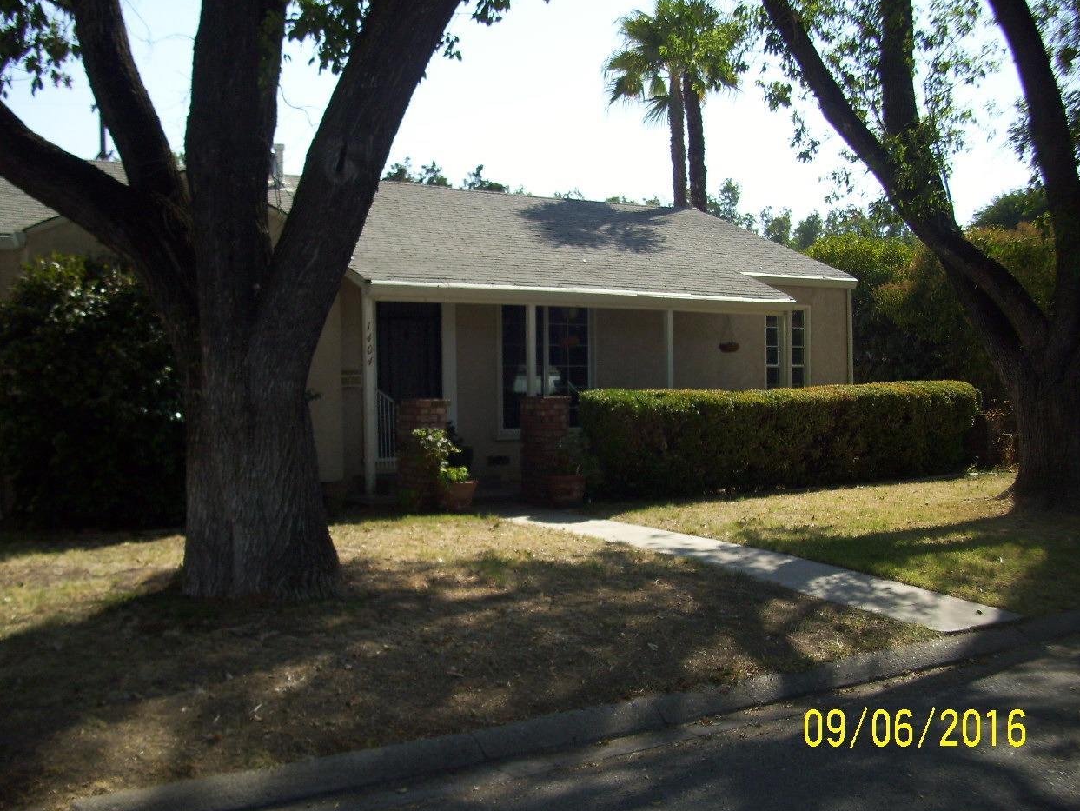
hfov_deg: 52.6
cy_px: 415
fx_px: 1092
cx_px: 527
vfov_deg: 40.7
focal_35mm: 35
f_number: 2.9
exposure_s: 1/640
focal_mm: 5.7
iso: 80
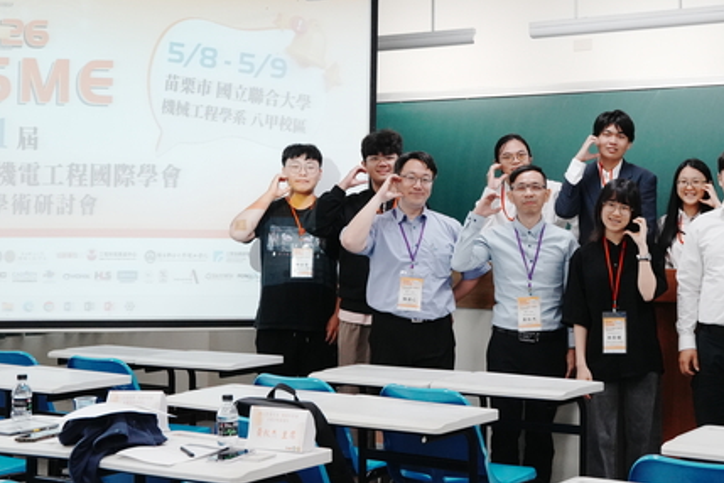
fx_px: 1247
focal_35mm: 62
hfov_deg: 32.2
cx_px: 461
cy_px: 161
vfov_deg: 21.8
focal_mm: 38
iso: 5000
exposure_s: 1/320
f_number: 5.6
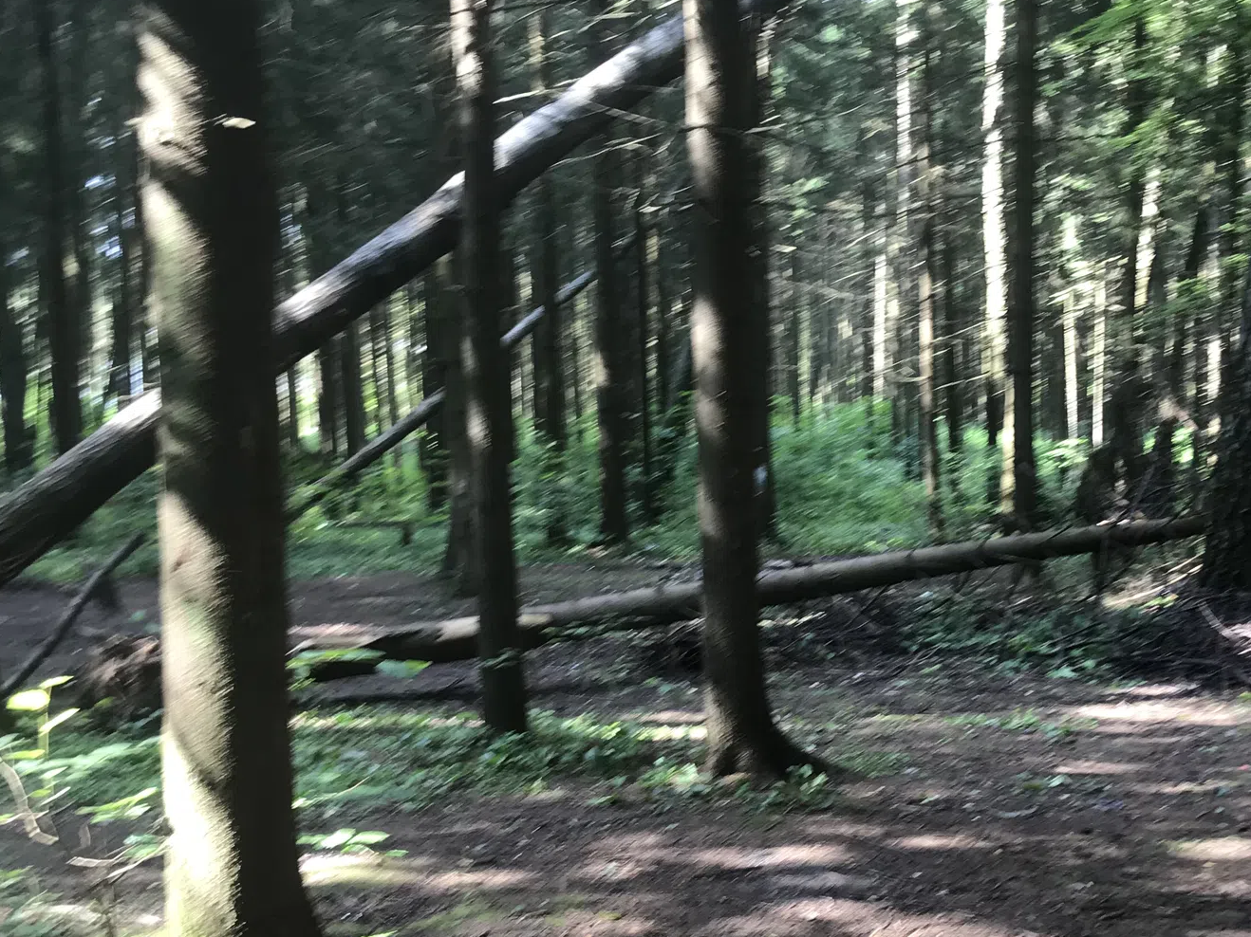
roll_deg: +1.6
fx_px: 1843
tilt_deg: -7.3
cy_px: 513
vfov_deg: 28.5
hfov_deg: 37.4
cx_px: 743
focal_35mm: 51
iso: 25
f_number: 1.8
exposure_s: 1/45
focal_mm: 3.99
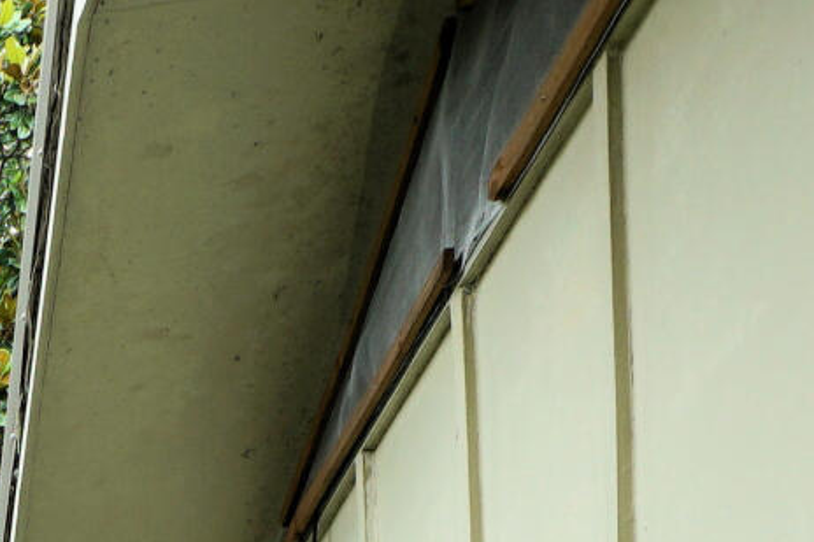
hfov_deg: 17.4
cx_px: -623
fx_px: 2192
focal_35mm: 97
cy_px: 1516
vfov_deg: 10.7
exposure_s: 1/125
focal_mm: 10
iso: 100
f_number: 5.6
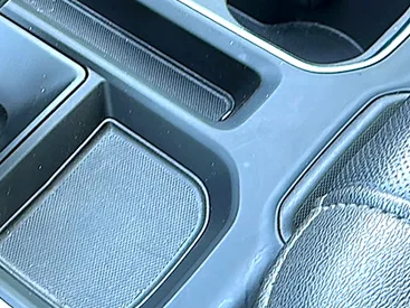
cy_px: 25
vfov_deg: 17.7
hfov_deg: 23.4
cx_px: 65
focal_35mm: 82
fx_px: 971
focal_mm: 6.86
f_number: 1.78
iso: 125
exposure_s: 1/40
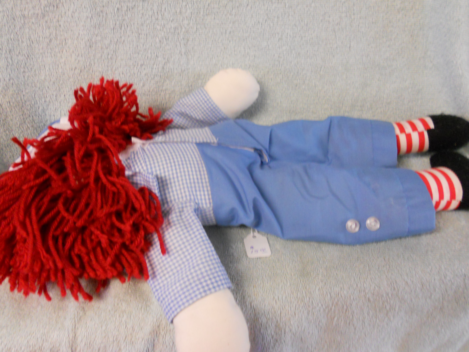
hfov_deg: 56.8
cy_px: 176
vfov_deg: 44.2
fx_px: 434
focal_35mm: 32
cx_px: 234
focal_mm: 5.8
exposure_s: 1/20
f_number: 3.5
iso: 400
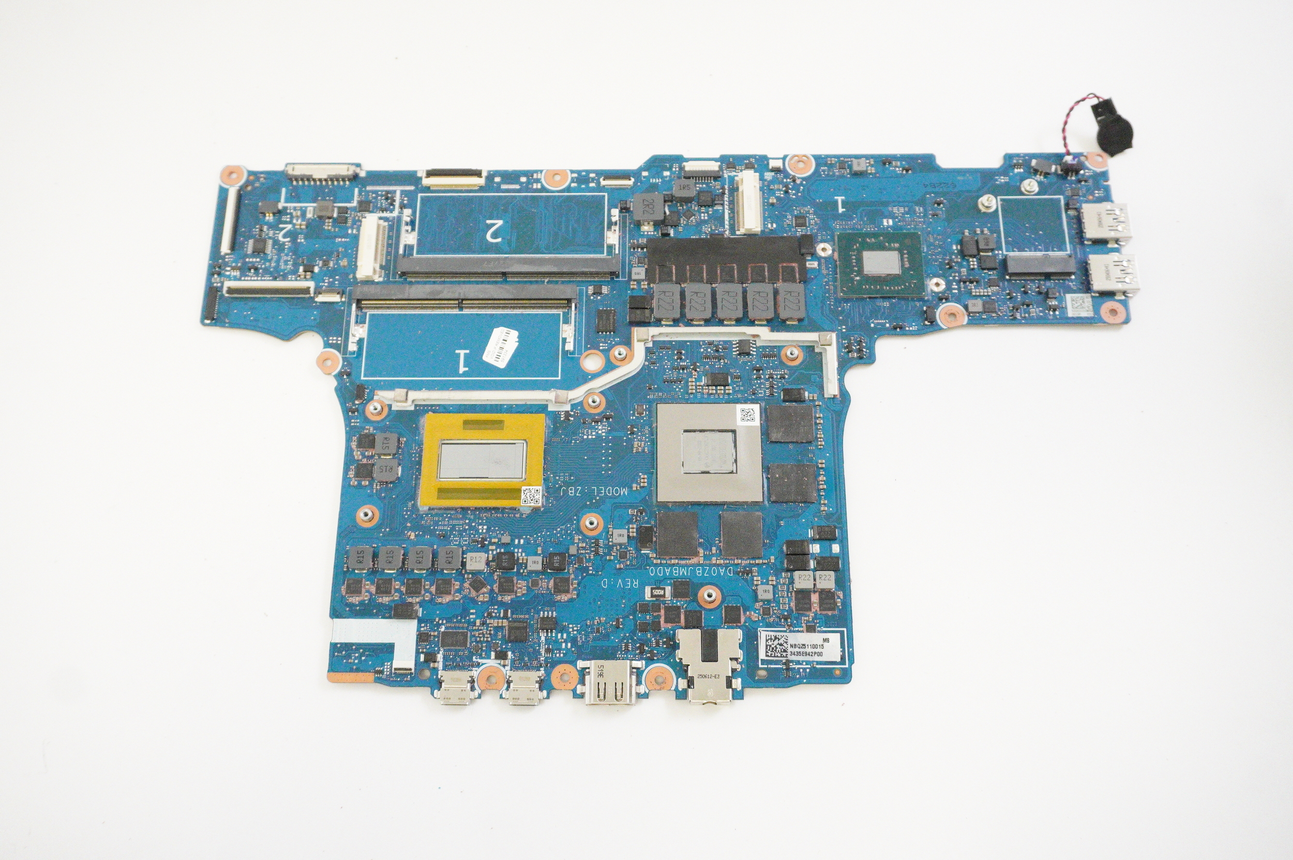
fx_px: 1184
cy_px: 430
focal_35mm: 33
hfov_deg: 57.3
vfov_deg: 39.9
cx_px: 646
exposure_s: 1/250
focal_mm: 22
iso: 8000
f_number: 5.6
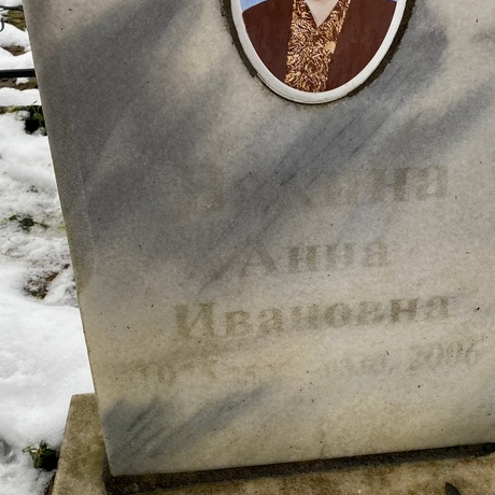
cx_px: 278
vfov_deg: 41.8
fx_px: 647
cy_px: 217
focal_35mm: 40
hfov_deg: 41.8
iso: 32
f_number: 1.8
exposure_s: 1/326
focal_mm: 4.25
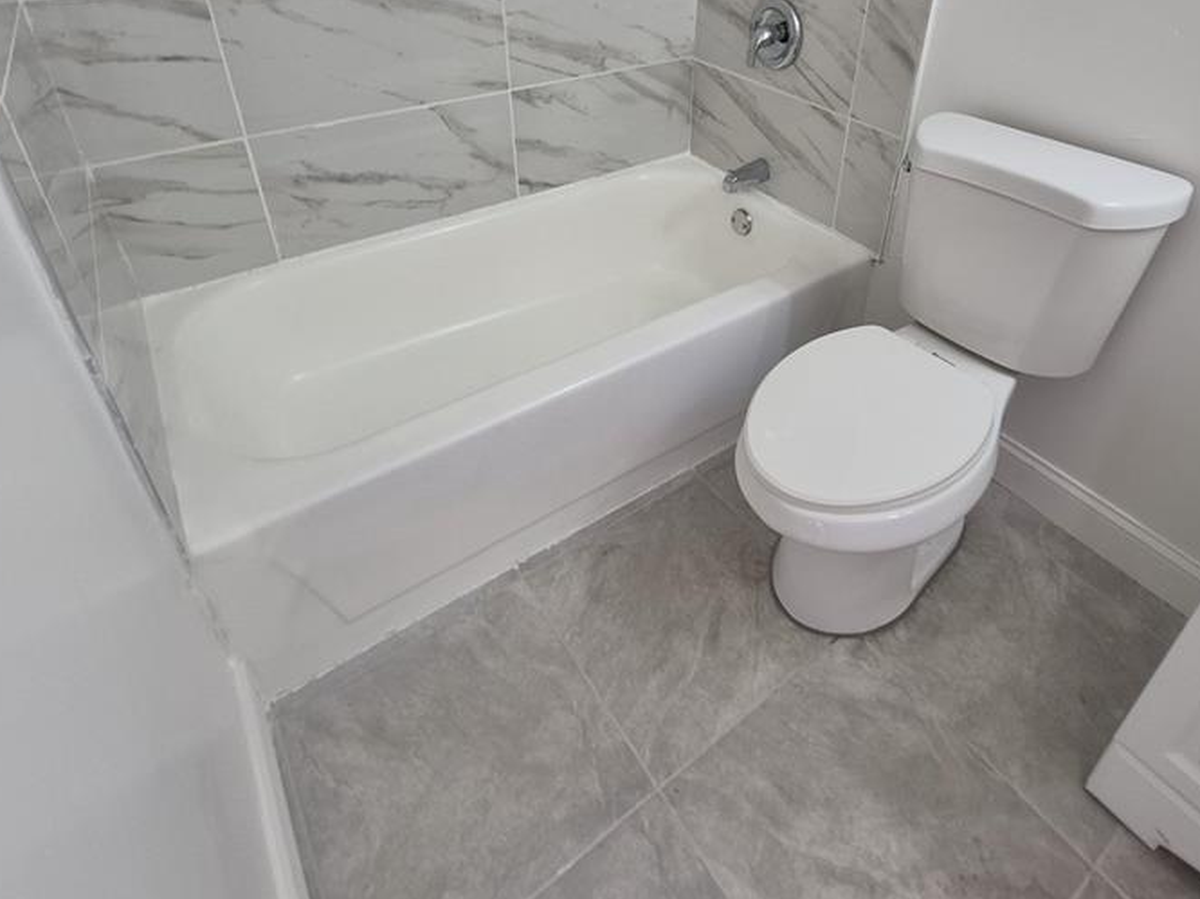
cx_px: 665
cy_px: 240
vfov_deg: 62.7
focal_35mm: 20
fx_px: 693
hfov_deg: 81.5
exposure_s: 1/60
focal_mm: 1.74
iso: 80
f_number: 2.2
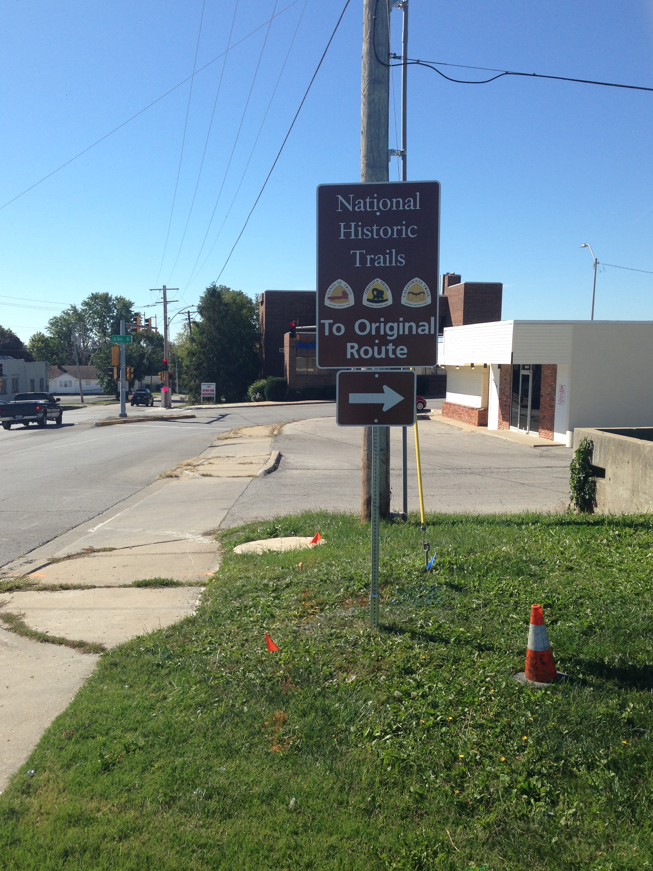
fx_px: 905
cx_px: 316
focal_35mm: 36
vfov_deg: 51.4
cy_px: 435
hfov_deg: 39.7
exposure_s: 1/1550
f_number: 2.4
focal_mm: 4.12
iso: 50
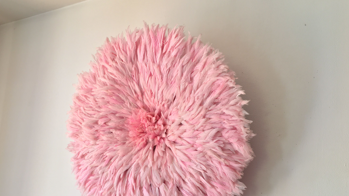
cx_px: 155
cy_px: 137
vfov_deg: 31.6
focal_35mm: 37
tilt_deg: +8.4
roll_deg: -4.8
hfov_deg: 53.9
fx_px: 342
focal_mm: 4.15
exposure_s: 1/50
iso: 32
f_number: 2.2
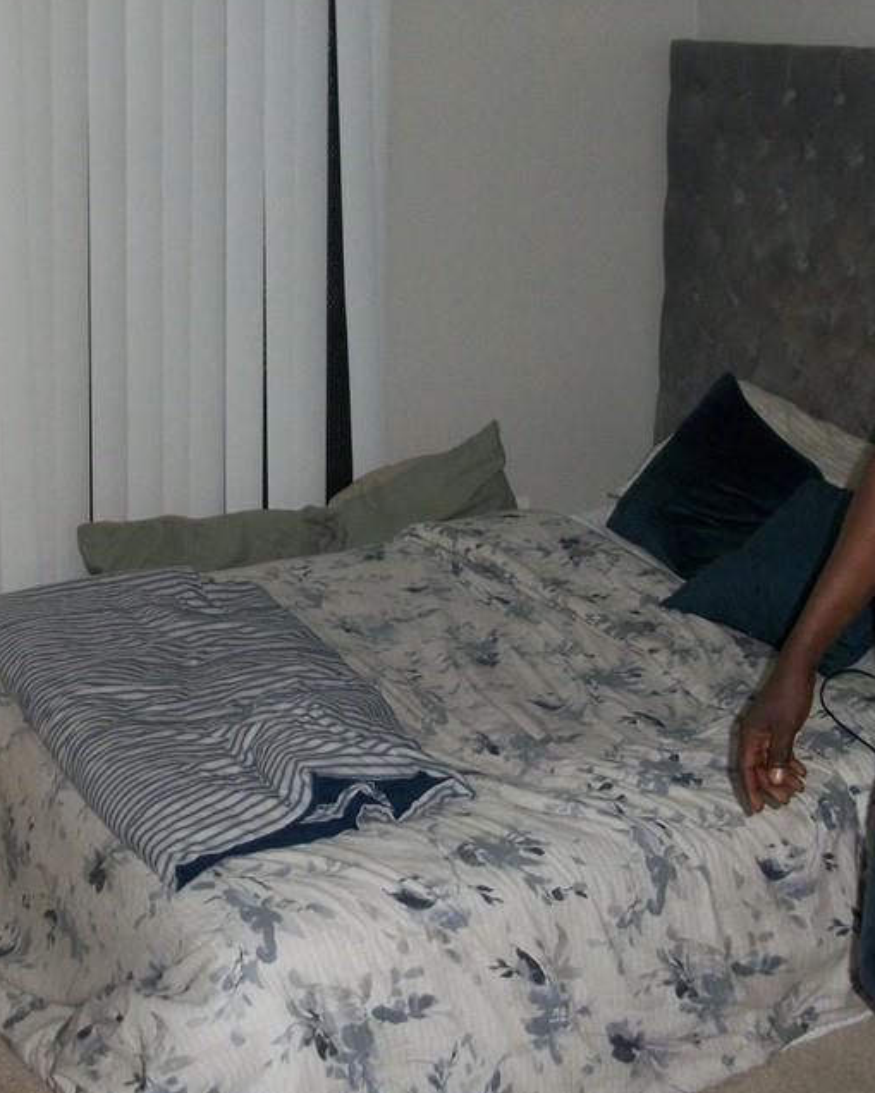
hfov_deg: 27.6
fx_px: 1780
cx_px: 449
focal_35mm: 55
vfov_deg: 34.1
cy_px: 473
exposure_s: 1/40
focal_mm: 6.3
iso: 160
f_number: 3.1
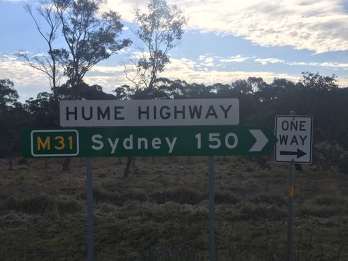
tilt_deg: -2.2
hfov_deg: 61.7
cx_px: 174
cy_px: 130
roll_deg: -0.1
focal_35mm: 29
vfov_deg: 48.2
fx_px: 292
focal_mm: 4.15
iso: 32
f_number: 2.2
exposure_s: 1/2083
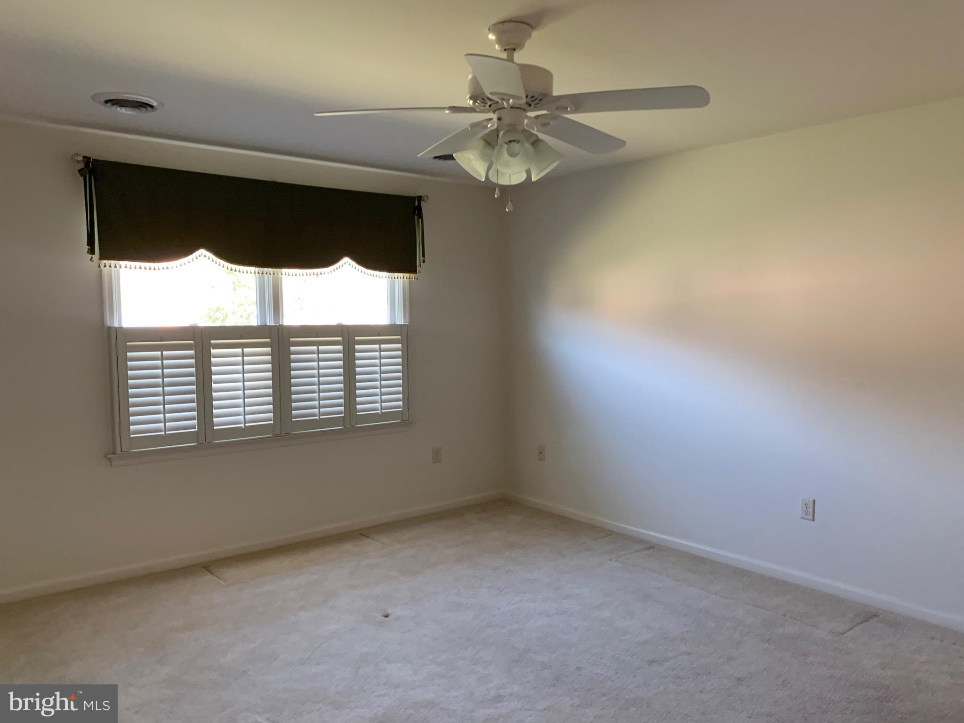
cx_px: 482
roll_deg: -0.2
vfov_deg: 53.1
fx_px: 724
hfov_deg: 67.3
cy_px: 362
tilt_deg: -4.8
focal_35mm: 26
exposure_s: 1/60
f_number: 1.8
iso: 200
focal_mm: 4.25
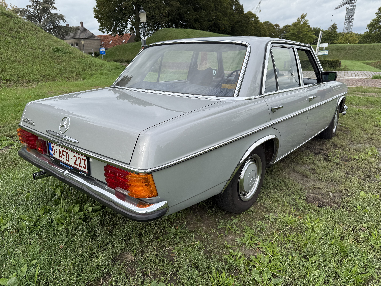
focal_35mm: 24
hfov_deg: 71.6
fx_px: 264
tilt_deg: -15.3
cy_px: 143
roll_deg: +0.4
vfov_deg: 56.8
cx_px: 190
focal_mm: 6.76
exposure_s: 1/1770
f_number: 1.78
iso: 80
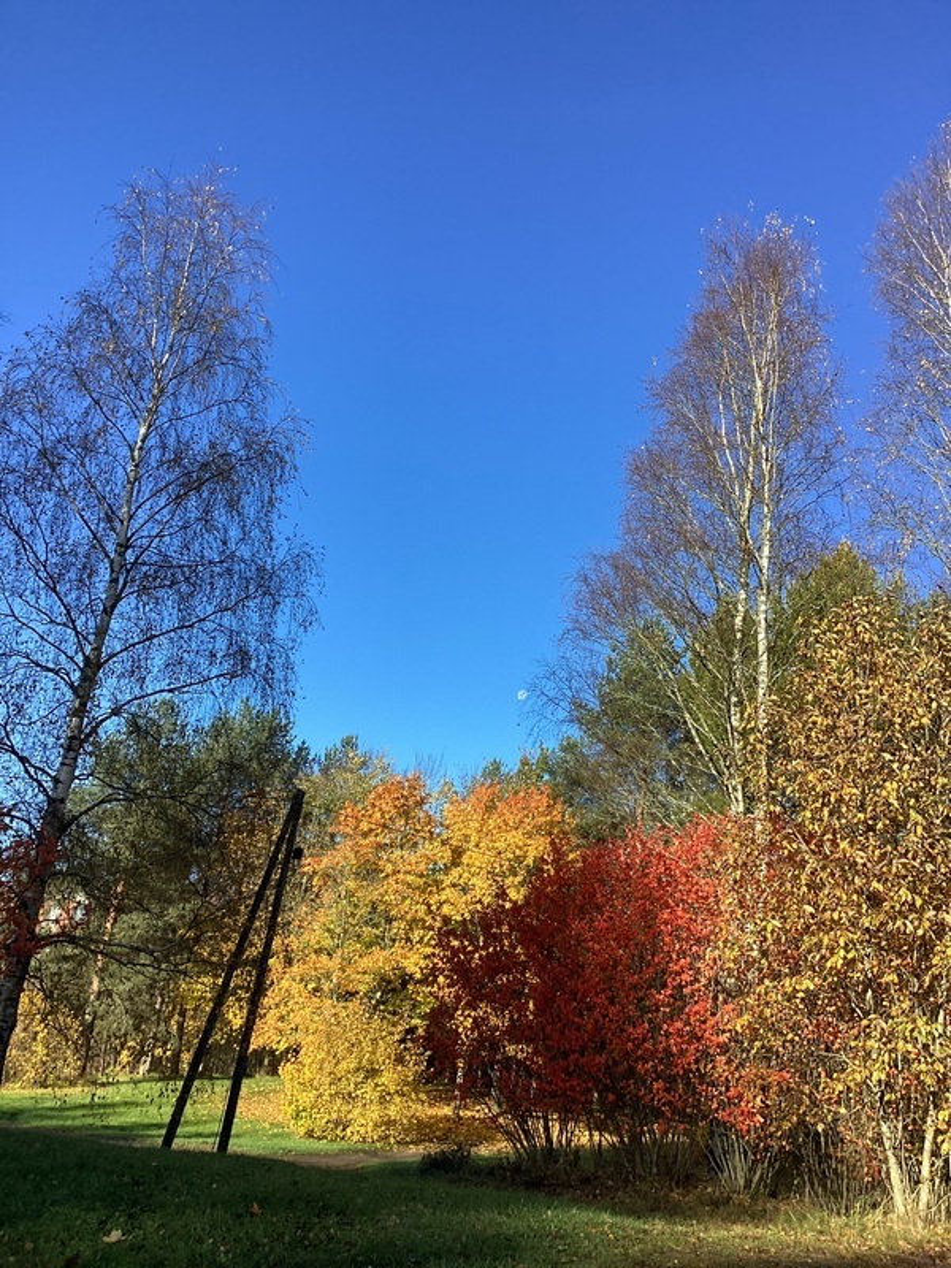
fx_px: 1136
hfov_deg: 45.4
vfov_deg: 58.4
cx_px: 476
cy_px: 634
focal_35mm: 31
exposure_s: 1/574
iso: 25
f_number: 2.4
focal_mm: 3.3
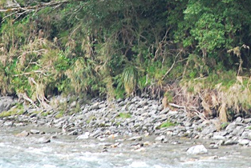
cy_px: -39
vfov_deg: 2.7
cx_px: 217
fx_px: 3613
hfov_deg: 4.0
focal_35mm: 517
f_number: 6.3
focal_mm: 135
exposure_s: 1/60
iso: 400
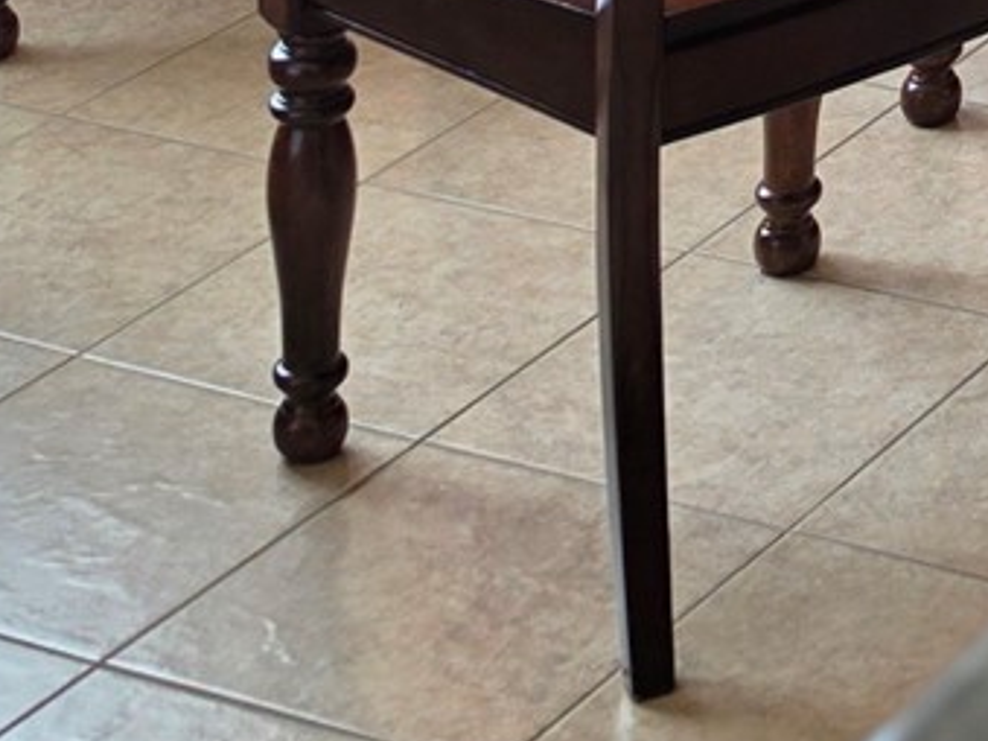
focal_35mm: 139
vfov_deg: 9.2
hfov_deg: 12.6
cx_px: 1932
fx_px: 3966
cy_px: -1205
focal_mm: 6.5
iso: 64
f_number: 1.4
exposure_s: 1/120
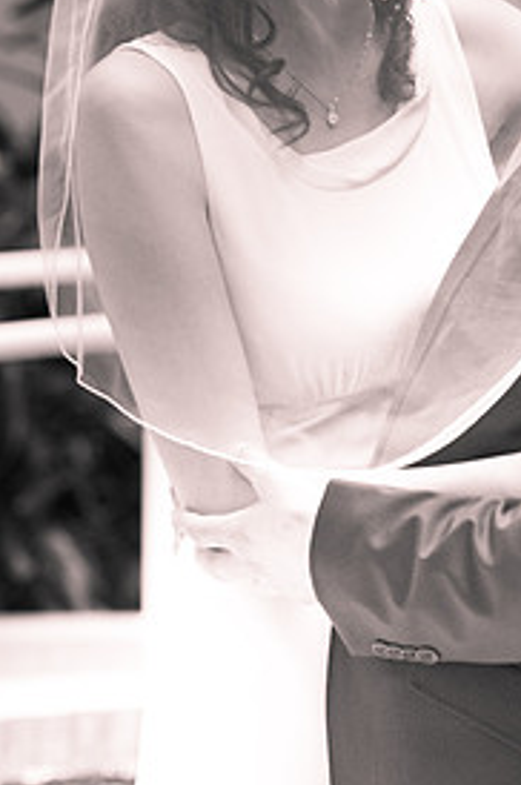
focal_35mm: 302
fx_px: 6572
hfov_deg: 4.5
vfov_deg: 6.8
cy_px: 146
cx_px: 402
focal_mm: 122.5
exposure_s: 1/80
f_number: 5
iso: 160
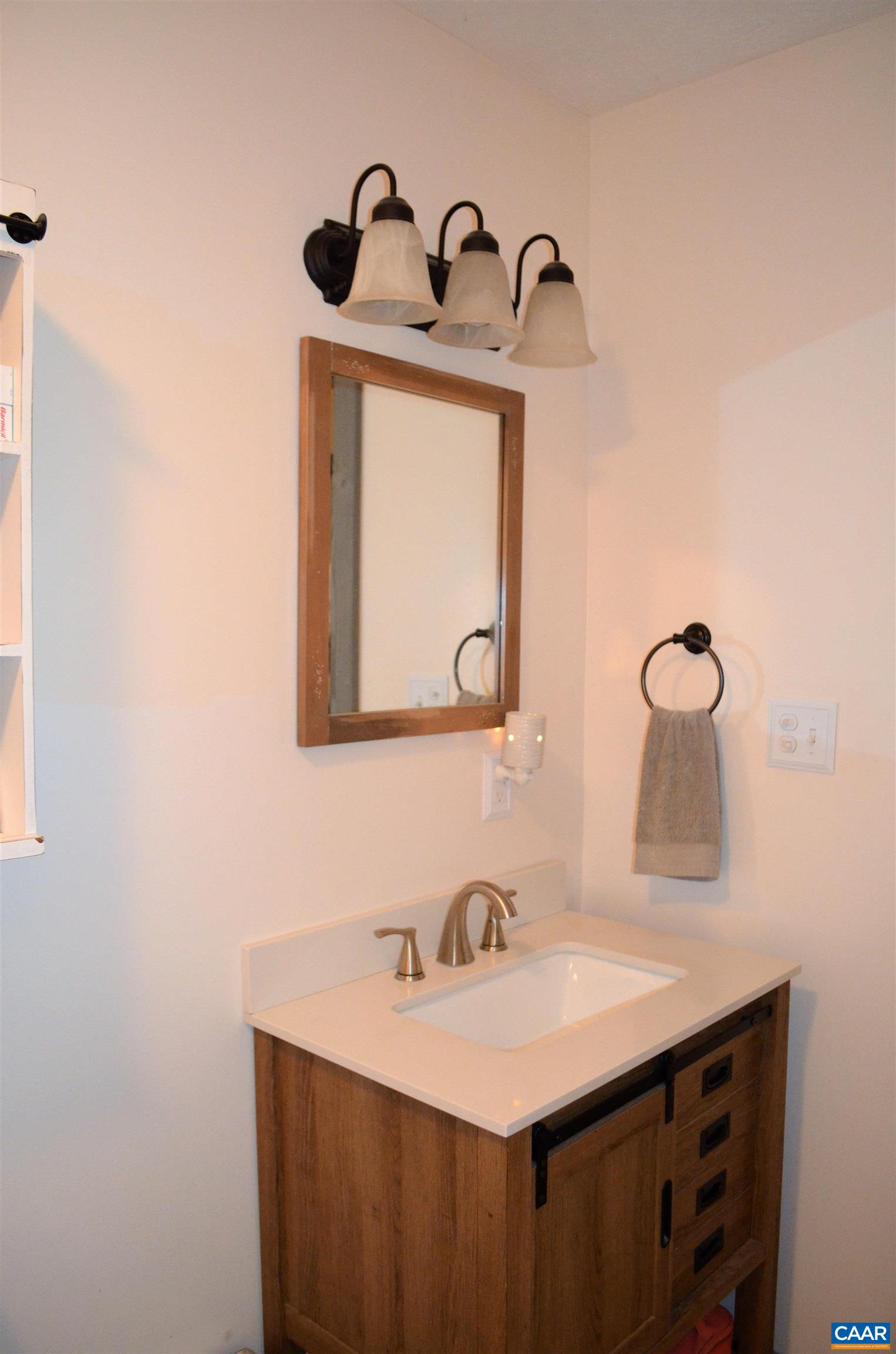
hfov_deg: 47.7
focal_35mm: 27
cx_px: 448
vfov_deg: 67.5
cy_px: 677
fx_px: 1012
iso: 2200
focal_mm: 18
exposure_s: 1/60
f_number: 3.5
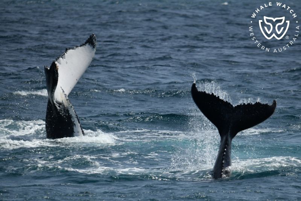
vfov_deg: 2.7
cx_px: 150
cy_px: 100
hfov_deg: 4.1
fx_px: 4179
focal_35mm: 500
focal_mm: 500
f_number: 6.3
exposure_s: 1/8000
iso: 720
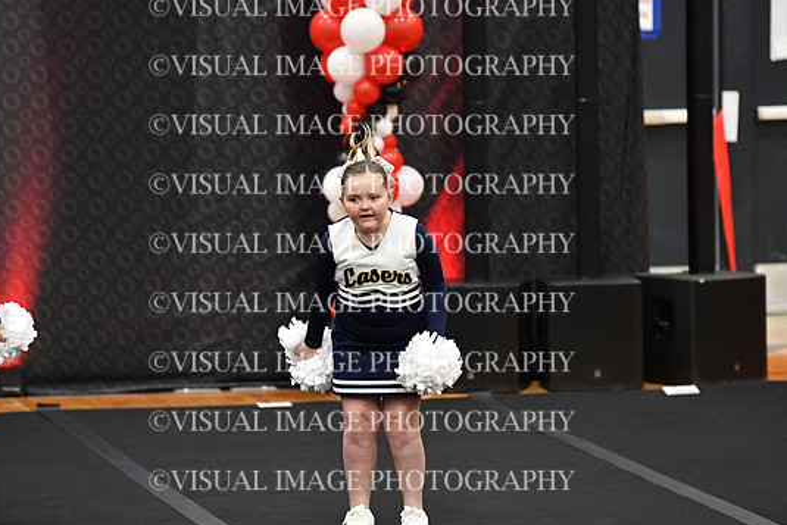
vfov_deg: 5.3
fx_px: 5685
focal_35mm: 260
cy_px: 273
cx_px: 362
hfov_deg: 7.9
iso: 5000
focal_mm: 160
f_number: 2.8
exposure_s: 1/800
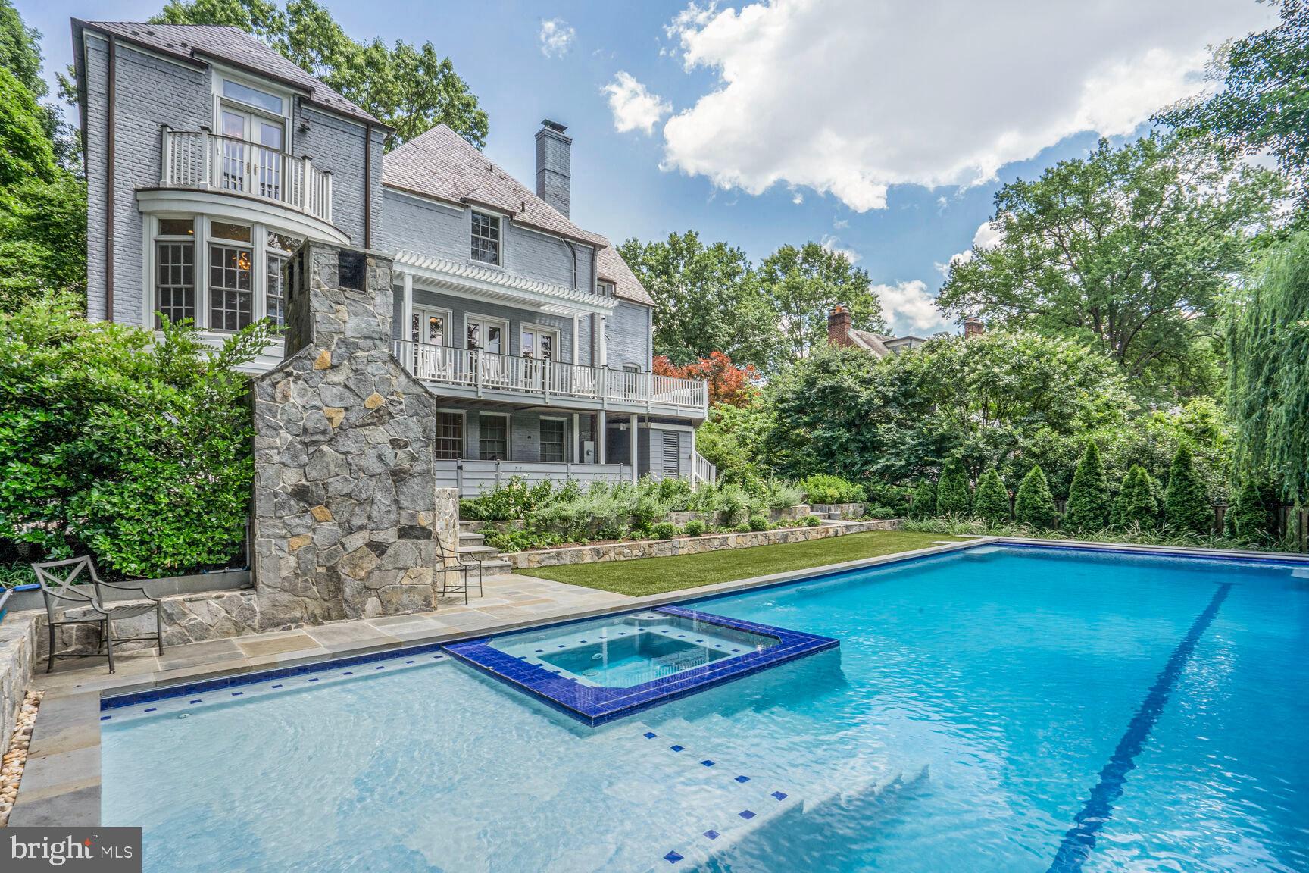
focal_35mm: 16
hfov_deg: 96.7
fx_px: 582
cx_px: 654
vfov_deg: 73.7
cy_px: 436
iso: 500
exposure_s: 1/50
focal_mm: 16
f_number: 22
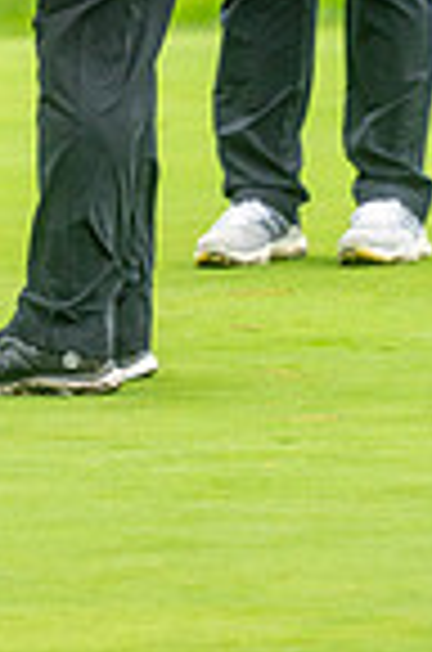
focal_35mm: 934
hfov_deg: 1.5
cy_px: -346
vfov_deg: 2.2
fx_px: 16892
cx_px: 40
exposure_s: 1/1000
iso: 800
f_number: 4
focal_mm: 300
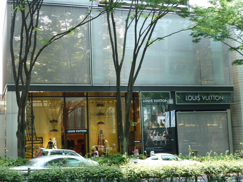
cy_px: 91
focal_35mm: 55
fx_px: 386
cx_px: 122
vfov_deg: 26.6
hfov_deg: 34.9
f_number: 3.9
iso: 100
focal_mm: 9.1
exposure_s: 1/40
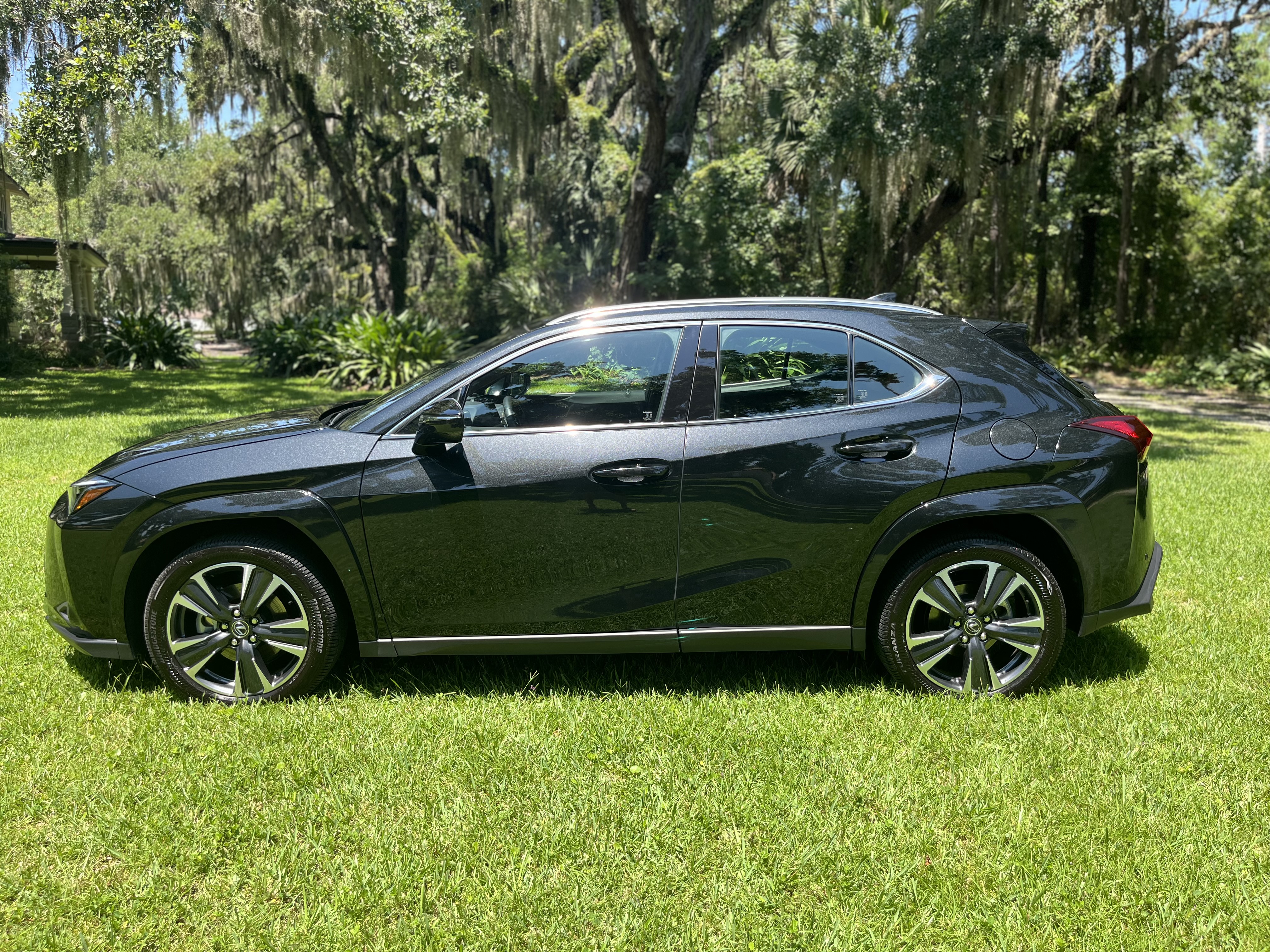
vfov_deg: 53.1
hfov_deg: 67.3
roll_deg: -0.7
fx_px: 954
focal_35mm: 26
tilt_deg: -8.6
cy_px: 476
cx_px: 635
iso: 50
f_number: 1.6
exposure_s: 1/878
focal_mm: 5.1
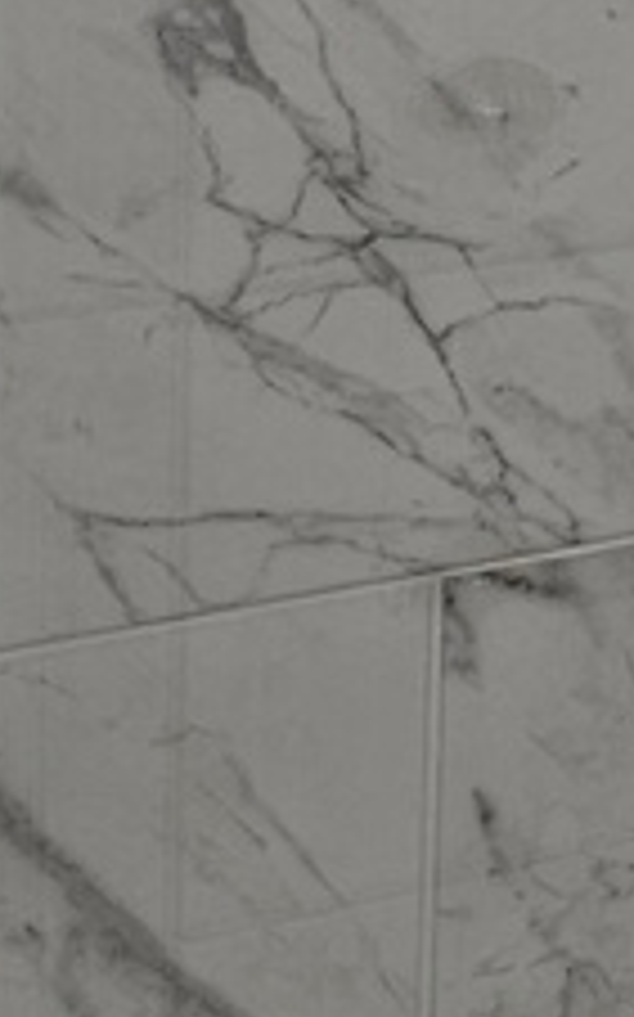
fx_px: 4595
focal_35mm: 166
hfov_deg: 7.4
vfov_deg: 12.5
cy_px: 140
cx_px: 1443
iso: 40
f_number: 1.7
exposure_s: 1/120
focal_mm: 6.3
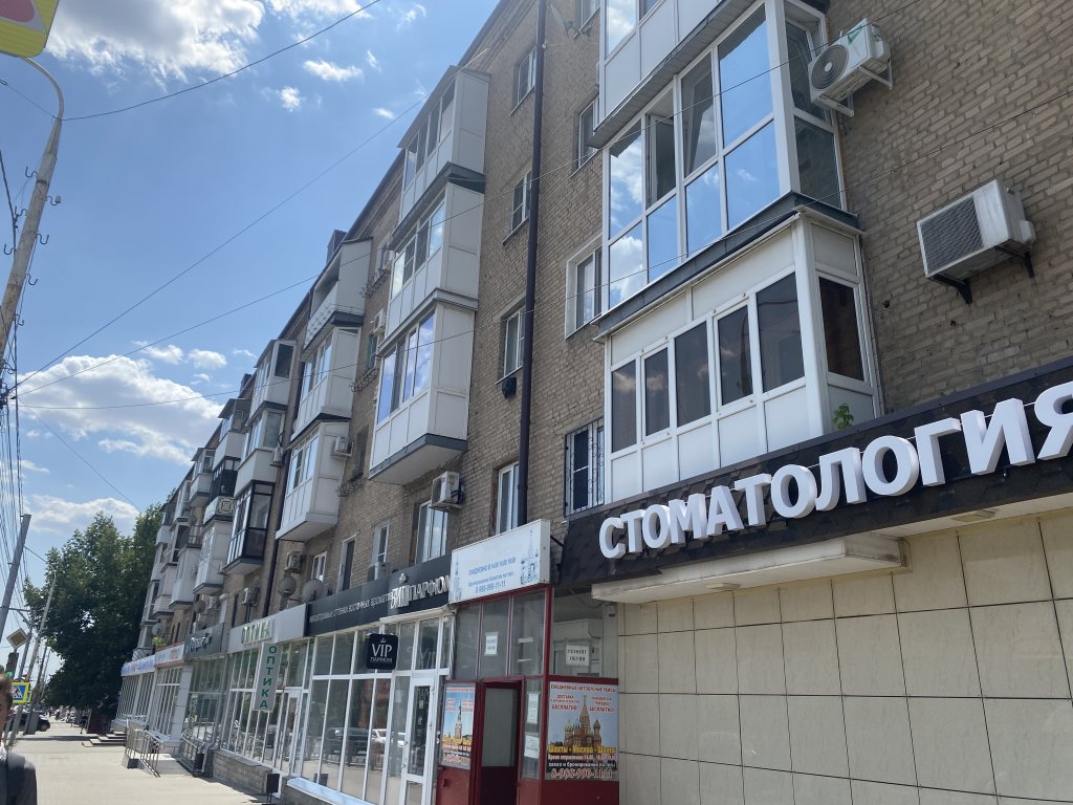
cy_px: 402
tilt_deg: +19.1
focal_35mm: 26
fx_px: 806
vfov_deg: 53.1
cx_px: 536
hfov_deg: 67.3
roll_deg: -2.1
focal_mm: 4.25
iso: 32
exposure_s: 1/3984
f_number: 1.8
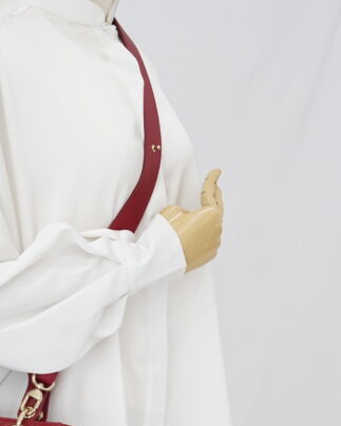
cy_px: 366
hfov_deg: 12.9
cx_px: 56
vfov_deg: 16.0
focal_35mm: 119
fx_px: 1502
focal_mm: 50
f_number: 6.3
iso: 640
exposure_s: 1/10
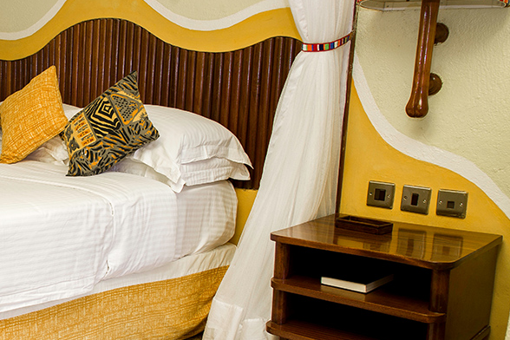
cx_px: 56
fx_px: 666
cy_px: 205
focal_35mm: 47
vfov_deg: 28.6
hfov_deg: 39.1
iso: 160
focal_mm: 24
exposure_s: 1/125
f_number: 7.1
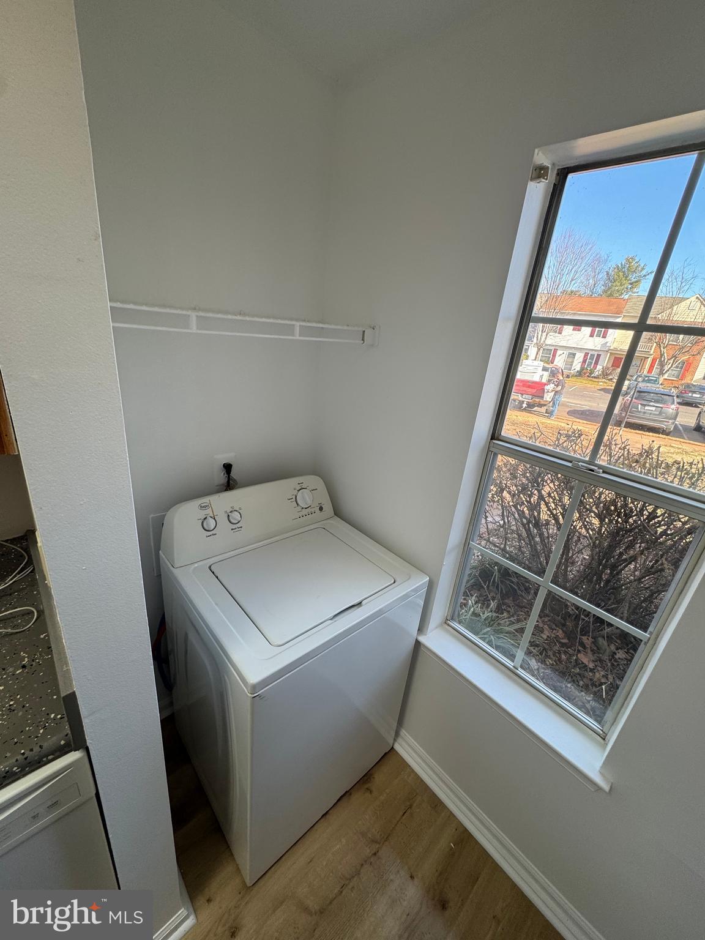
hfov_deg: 85.7
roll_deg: -5.8
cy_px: 470
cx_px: 352
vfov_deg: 102.1
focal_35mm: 14
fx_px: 380
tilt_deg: -21.4
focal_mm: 2.22
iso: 64
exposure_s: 1/120
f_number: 2.2
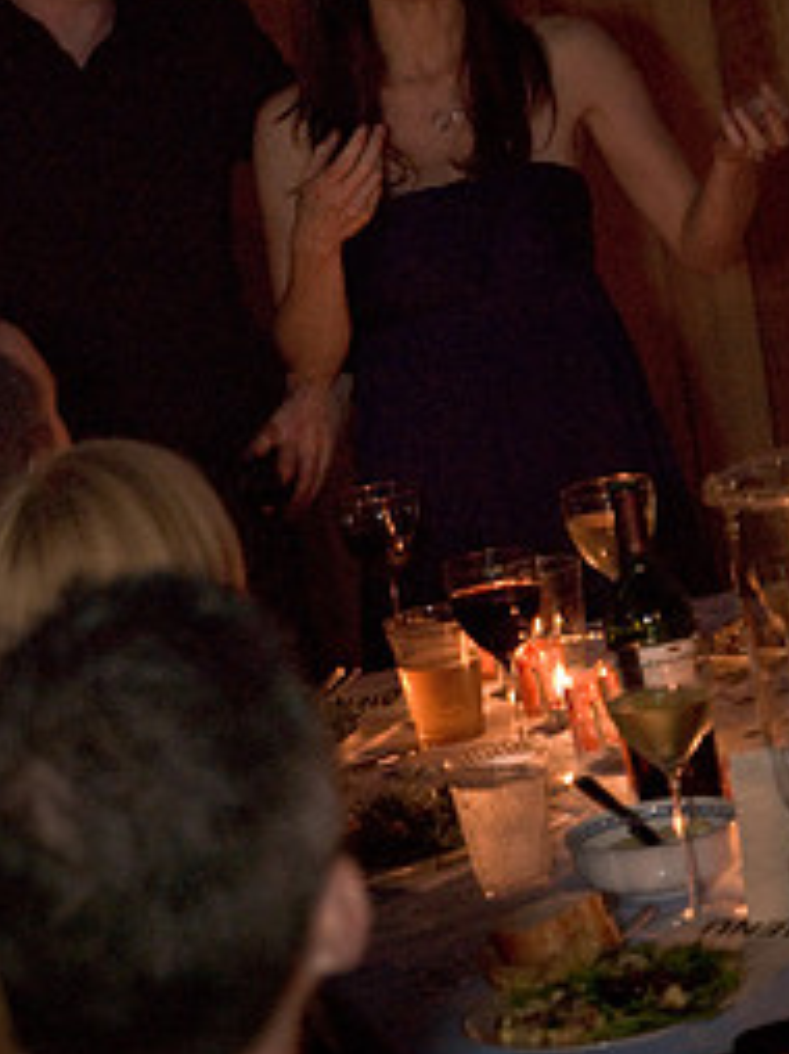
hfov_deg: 11.6
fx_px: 3897
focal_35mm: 128
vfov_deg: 15.4
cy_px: 311
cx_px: 376
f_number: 2.8
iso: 1000
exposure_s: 1/60
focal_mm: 50
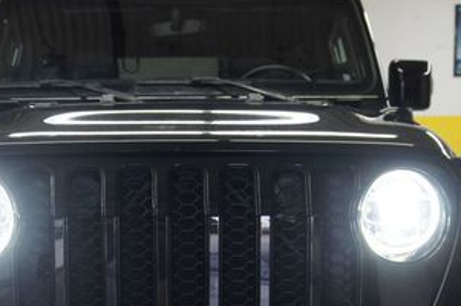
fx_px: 858
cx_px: 182
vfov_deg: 19.7
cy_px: 294
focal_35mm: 67
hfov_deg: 30.0
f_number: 4
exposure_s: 1/40
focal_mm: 21
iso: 320
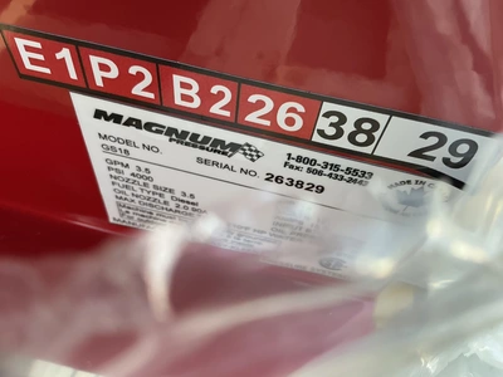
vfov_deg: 49.7
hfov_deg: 63.4
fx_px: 407
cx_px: 252
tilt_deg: -52.7
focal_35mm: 28
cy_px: 188
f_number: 1.8
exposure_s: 1/100
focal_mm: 3
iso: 64
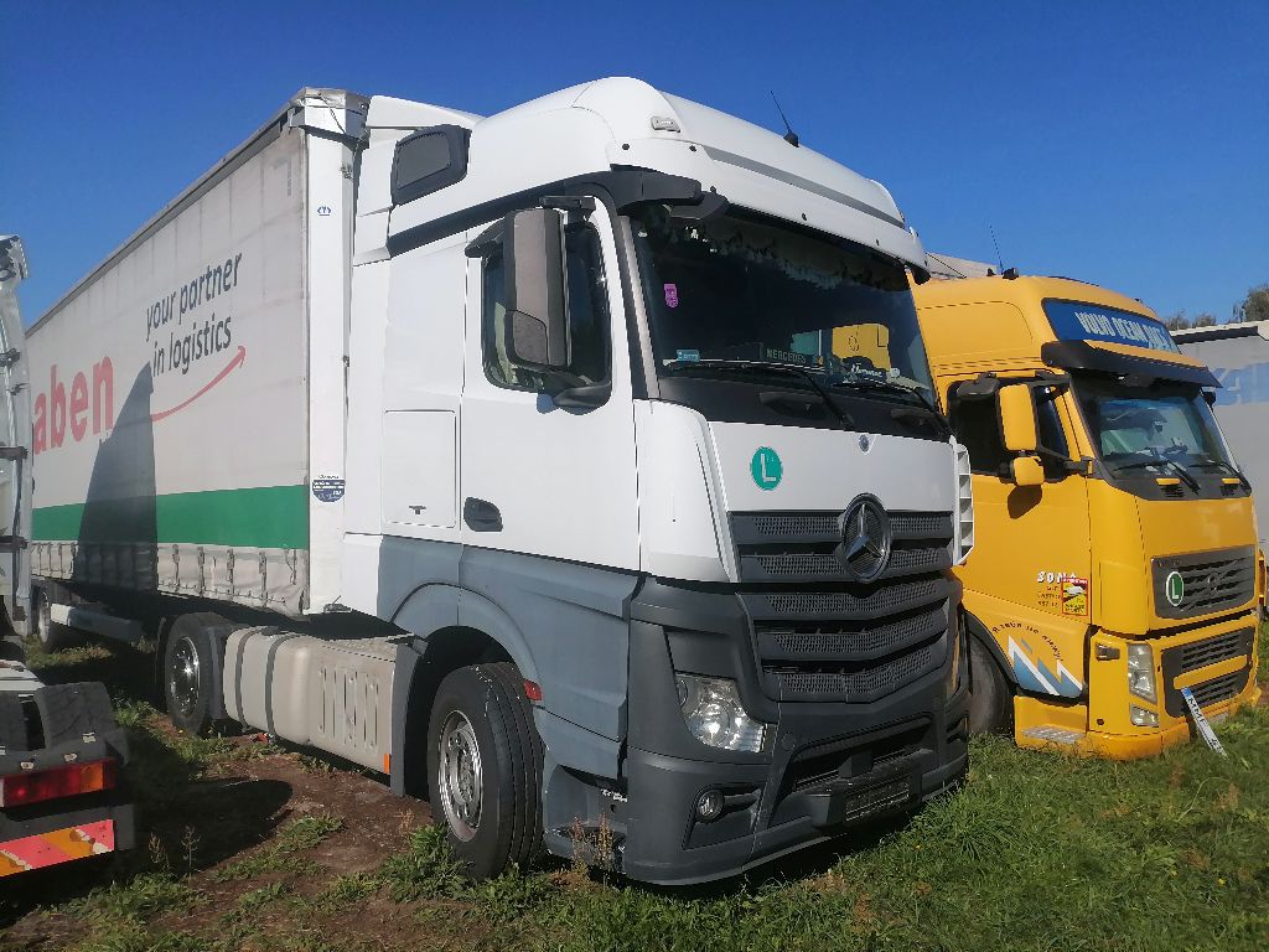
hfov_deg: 67.3
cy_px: 476
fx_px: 953
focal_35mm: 26
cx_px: 634
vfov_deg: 53.1
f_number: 1.8
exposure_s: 1/3257
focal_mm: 4.25
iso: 50
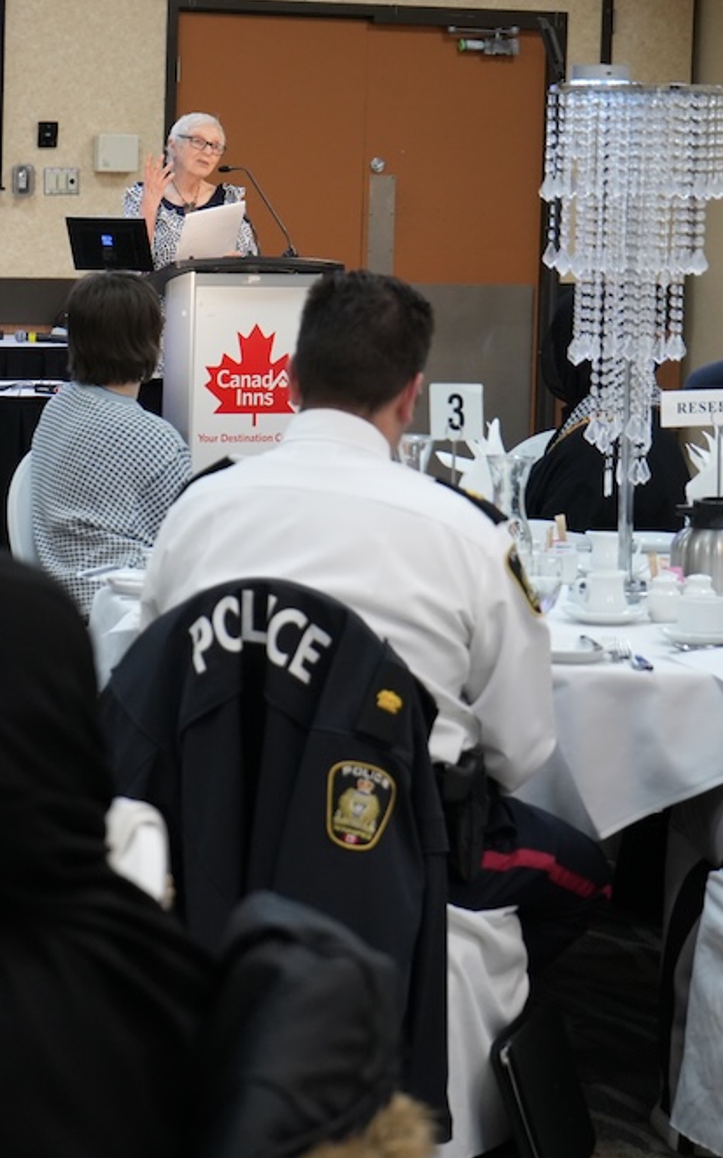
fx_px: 3406
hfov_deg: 12.1
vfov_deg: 19.3
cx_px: 187
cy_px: 581
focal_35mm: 108
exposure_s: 1/160
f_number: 5.6
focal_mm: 70
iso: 3200
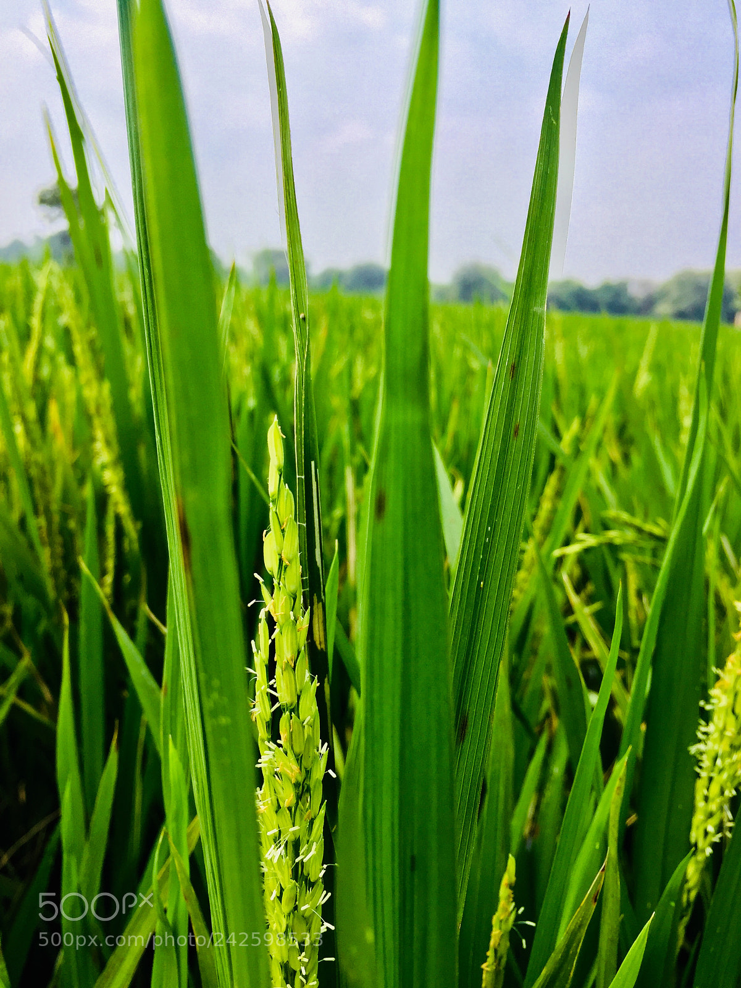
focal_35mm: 29
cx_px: 370
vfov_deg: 61.7
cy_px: 494
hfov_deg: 48.2
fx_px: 828
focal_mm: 4.15
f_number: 2.2
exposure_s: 1/791
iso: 32
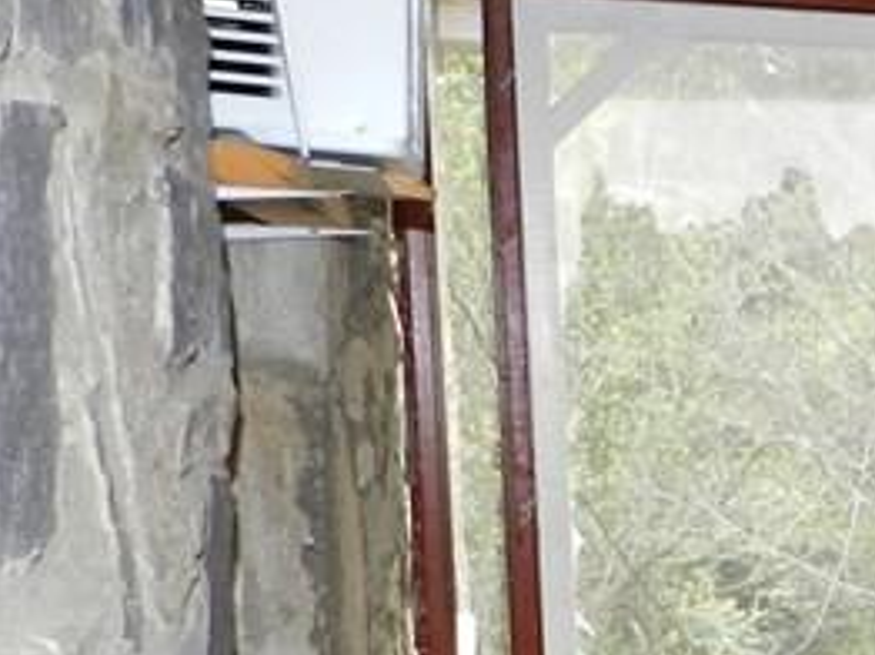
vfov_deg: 16.1
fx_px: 2273
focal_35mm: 90
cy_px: 662
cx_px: 1543
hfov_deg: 17.8
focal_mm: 4
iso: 160
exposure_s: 1/125
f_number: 3.4
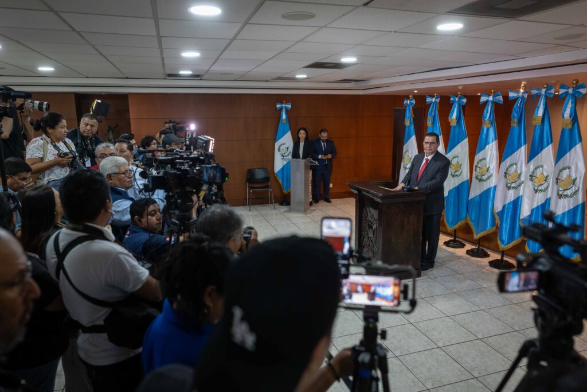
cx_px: 294
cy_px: 196
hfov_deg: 73.7
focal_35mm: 24
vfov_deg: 53.1
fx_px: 391
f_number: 2
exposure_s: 1/250
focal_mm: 24
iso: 1600
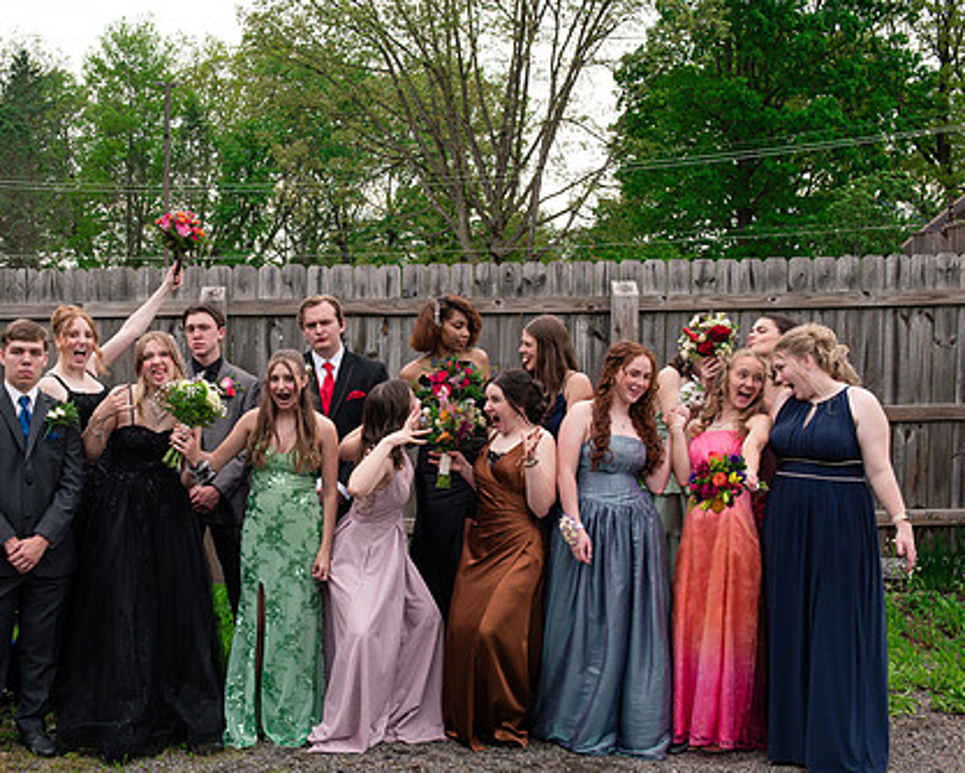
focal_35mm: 49
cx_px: 362
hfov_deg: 37.8
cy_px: 419
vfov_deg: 30.8
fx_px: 1400
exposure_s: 1/250
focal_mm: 35
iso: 500
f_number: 8
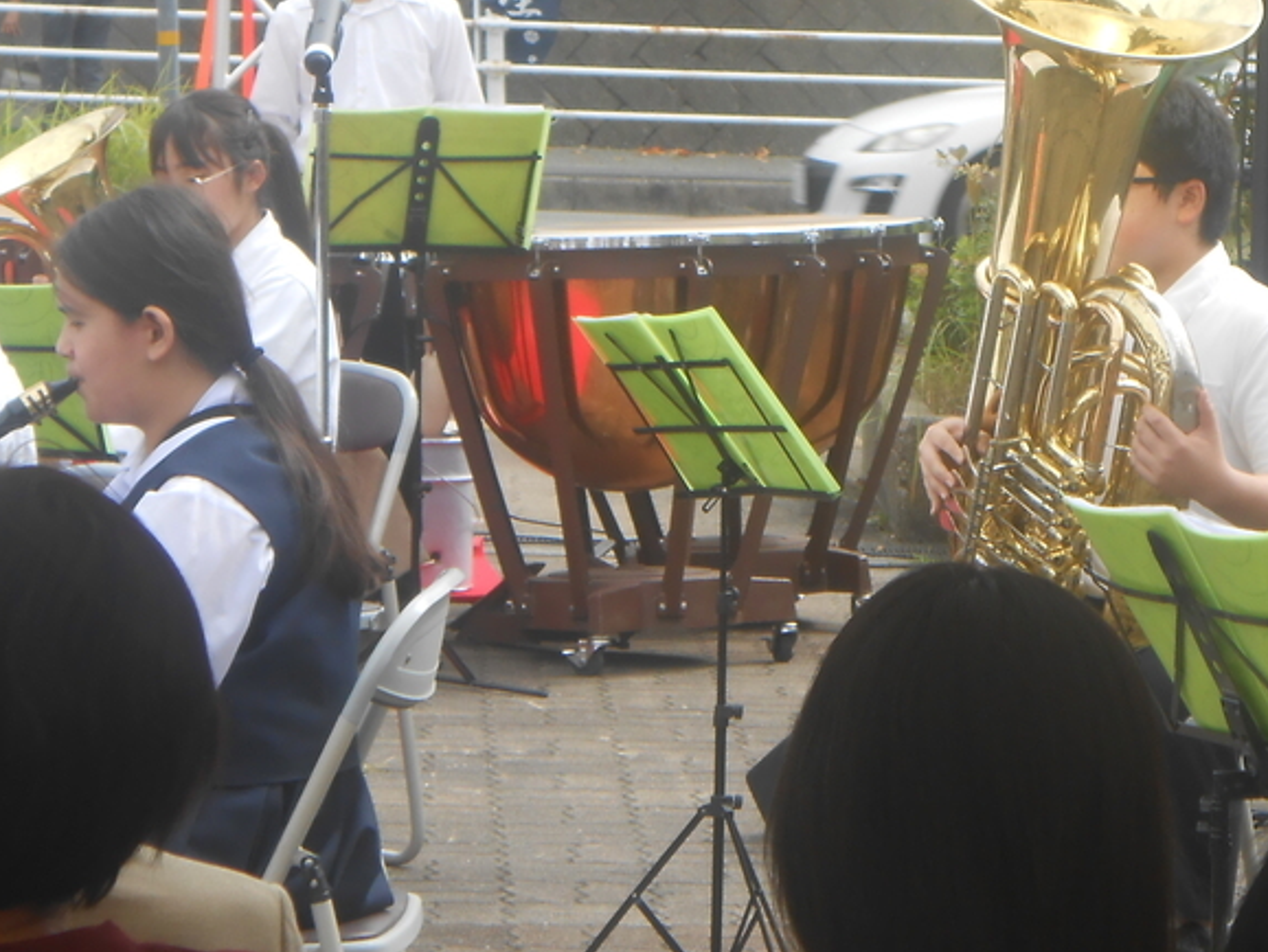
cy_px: 145
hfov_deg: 10.2
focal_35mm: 193
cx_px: 827
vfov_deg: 7.7
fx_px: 7073
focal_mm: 16.5
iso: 80
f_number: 4.6
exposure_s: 1/200
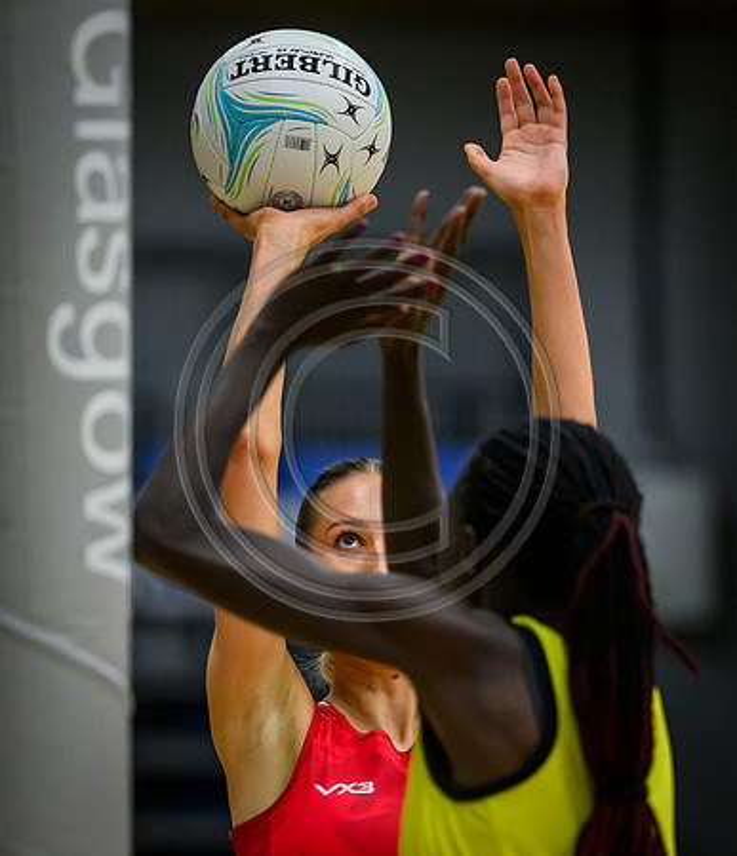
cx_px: 400
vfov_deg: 4.3
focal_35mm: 440
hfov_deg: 3.7
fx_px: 11489
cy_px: 671
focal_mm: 200
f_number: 2.8
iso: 4000
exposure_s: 1/1250
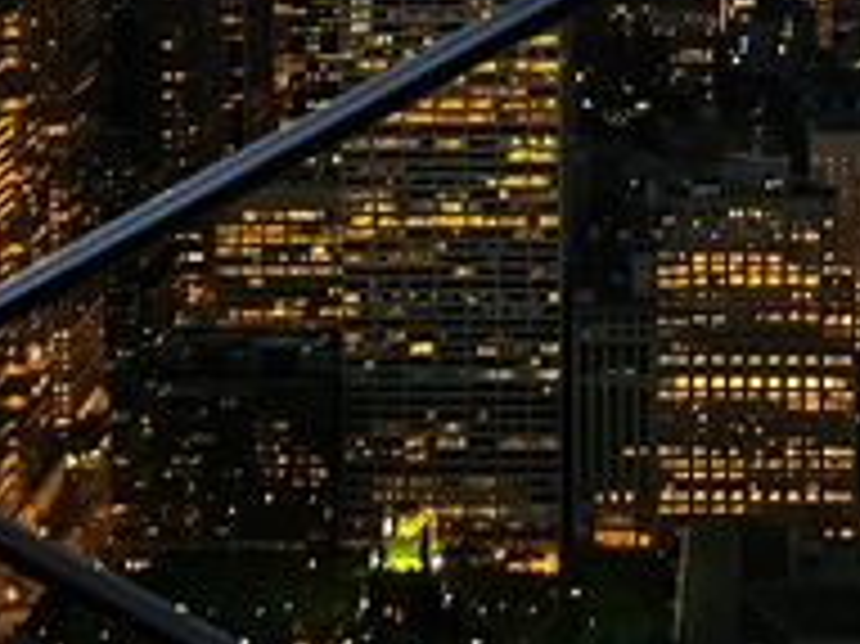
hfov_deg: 21.2
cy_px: -356
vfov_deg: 14.9
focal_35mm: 91
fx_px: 2259
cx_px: 729
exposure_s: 1/15
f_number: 2.2
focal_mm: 4.2
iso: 250
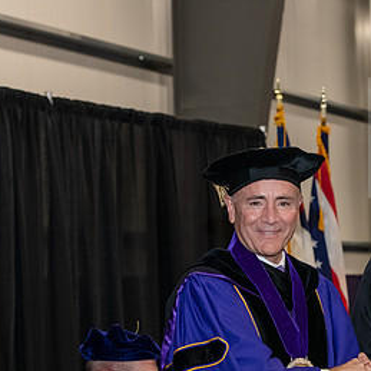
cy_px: 251
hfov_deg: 13.0
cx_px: 325
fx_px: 1613
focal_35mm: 133
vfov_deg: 13.1
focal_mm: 70
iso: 2500
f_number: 5.6
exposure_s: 1/200
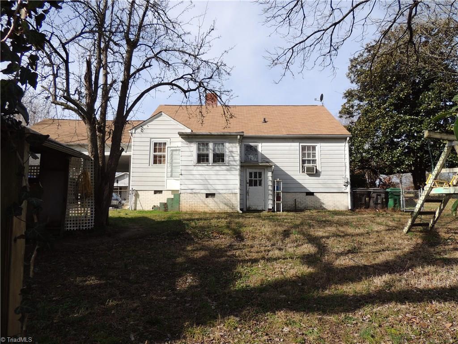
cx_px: 229
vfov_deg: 56.8
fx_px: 318
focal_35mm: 24
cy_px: 172
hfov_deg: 71.6
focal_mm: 4.3
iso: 100
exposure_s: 1/1250
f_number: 3
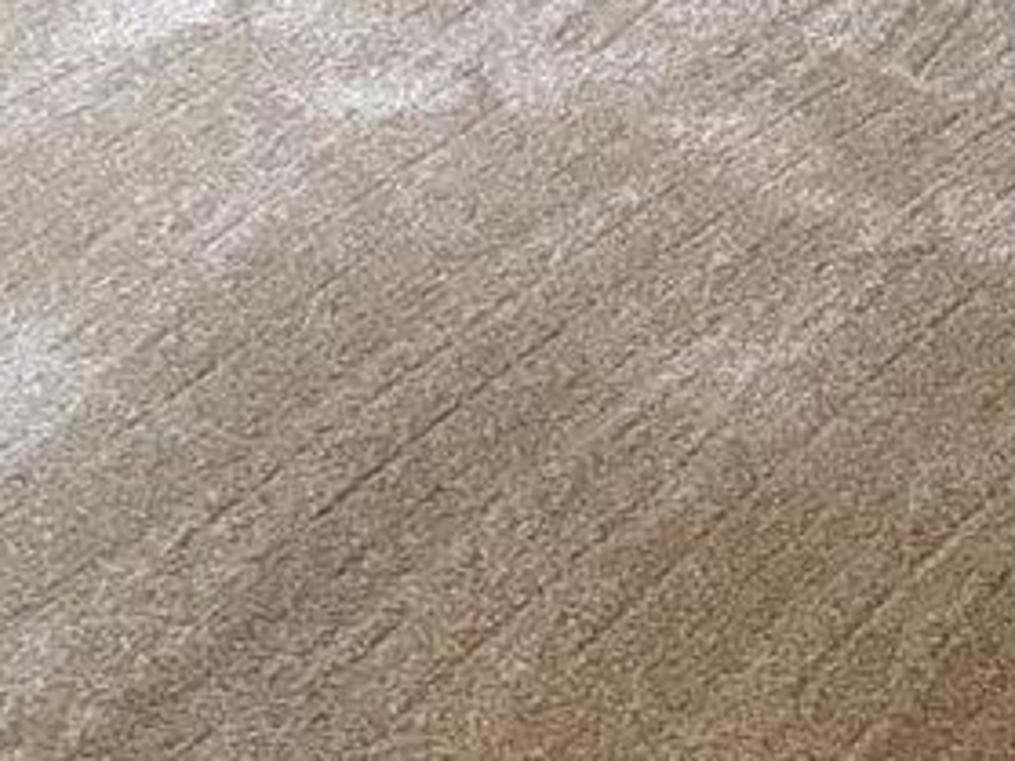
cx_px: 1481
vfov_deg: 11.4
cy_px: -943
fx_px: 3283
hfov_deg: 16.2
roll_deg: -0.9
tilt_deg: -13.1
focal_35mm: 112
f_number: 1.6
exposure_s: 1/40
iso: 400
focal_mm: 5.96
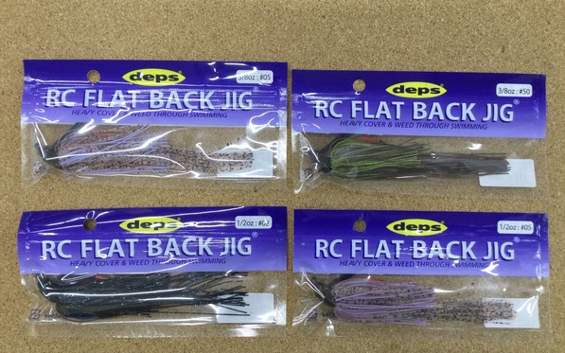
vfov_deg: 38.3
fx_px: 508
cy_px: 184
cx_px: 282
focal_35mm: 33
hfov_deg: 58.1
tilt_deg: -88.7
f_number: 2.4
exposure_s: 1/30
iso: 25
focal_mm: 3.3
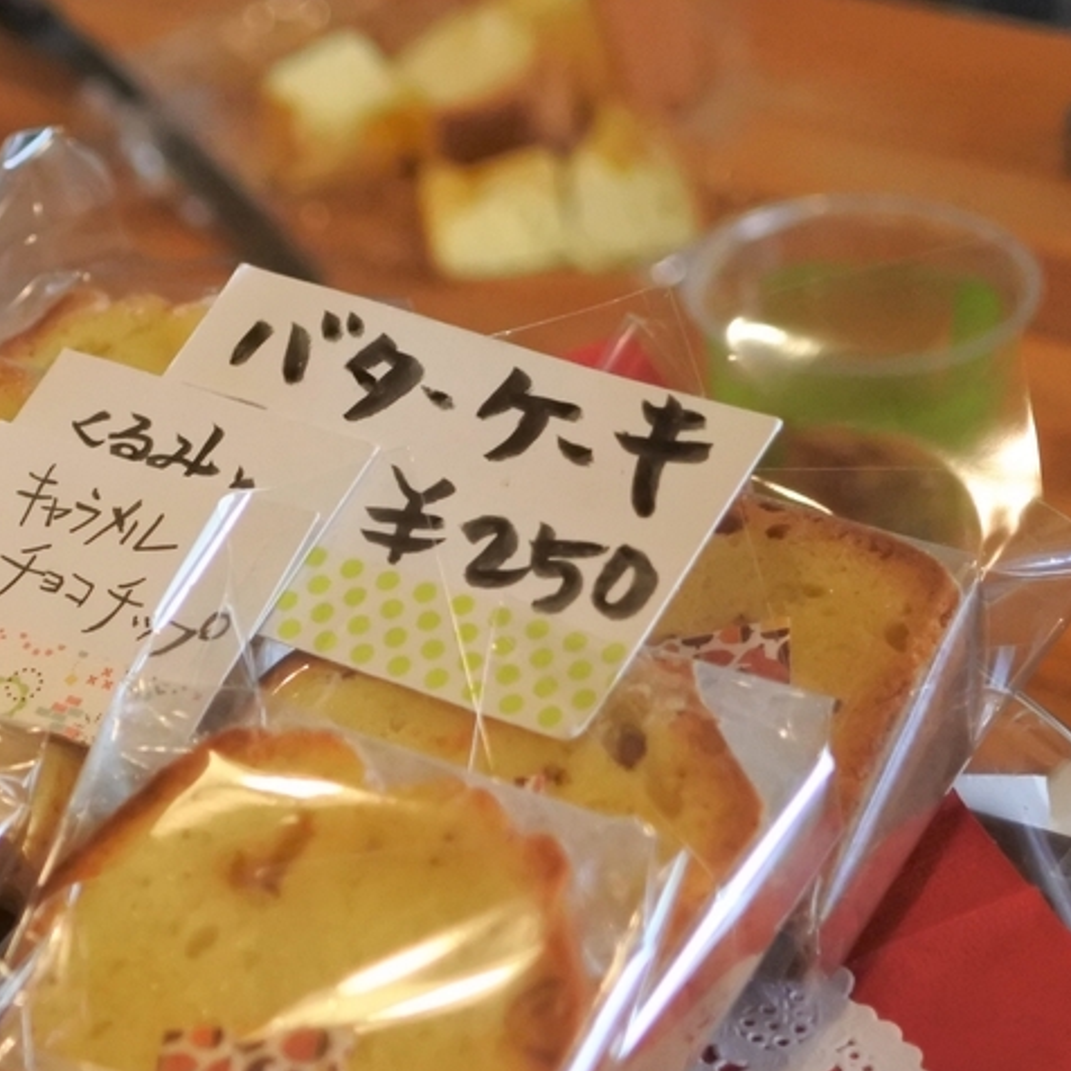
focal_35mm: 105
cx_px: -207
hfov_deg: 15.9
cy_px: 772
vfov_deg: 16.5
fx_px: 3675
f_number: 2
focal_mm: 18.5
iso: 1600
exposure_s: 1/800
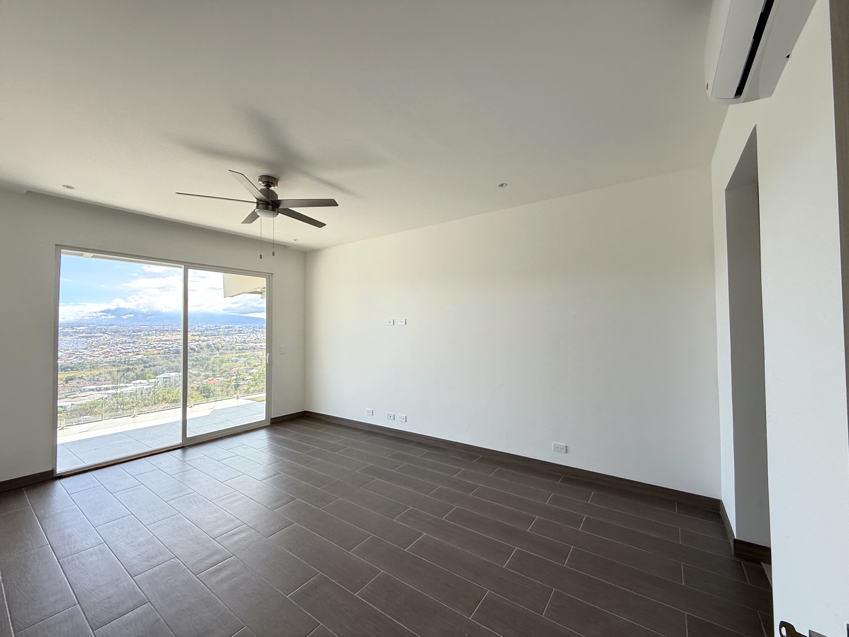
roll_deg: +0.9
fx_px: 343
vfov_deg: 85.7
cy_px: 318
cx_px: 424
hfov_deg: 102.1
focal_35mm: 14
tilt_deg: +1.3
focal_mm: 2.22
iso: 64
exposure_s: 1/291
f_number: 2.2
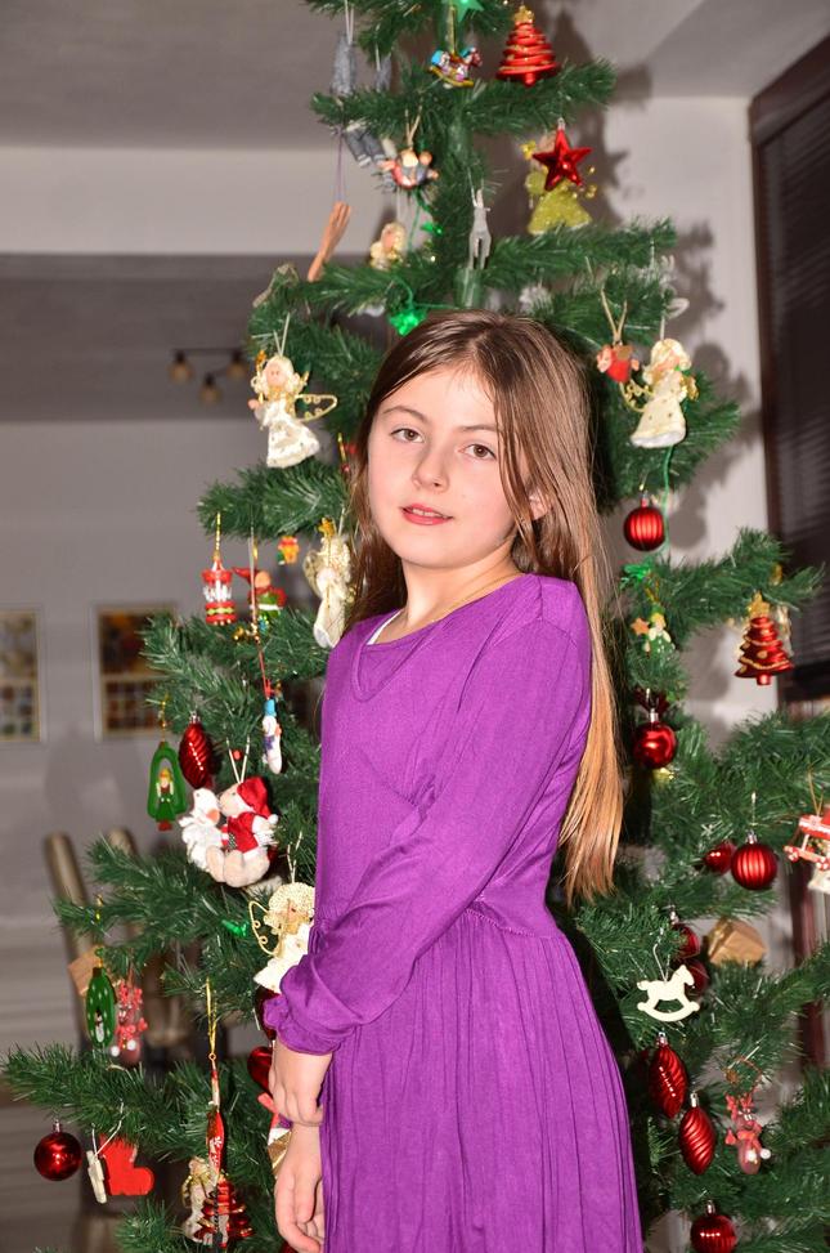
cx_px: 415
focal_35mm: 87
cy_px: 626
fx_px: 3020
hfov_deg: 15.6
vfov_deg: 23.4
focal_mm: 58
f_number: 5.6
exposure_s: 1/60
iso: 200
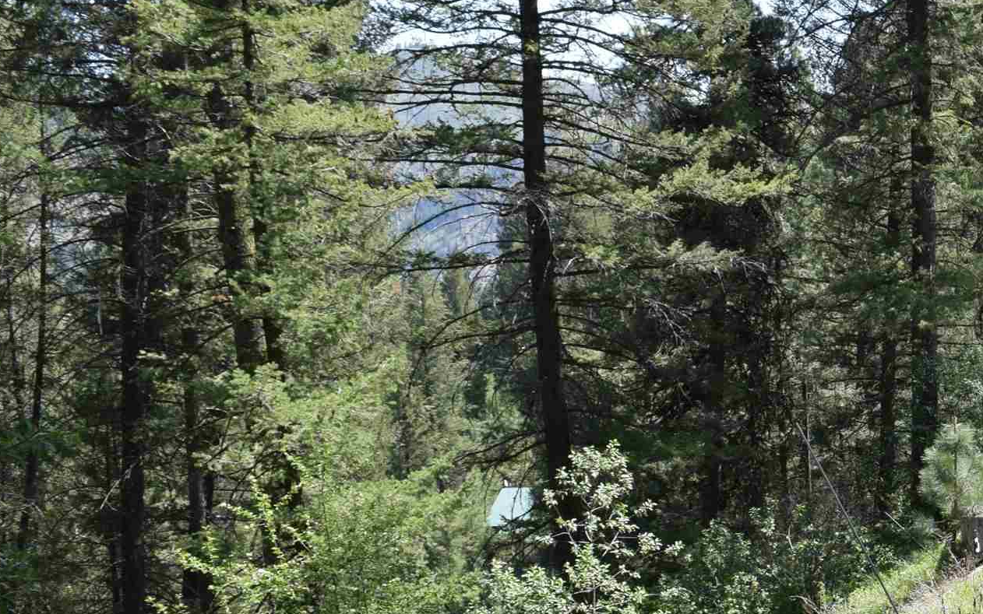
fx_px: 1795
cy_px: 319
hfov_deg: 27.0
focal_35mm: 67
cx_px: 1185
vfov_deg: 19.4
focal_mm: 18
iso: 200
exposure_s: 1/250
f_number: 7.1
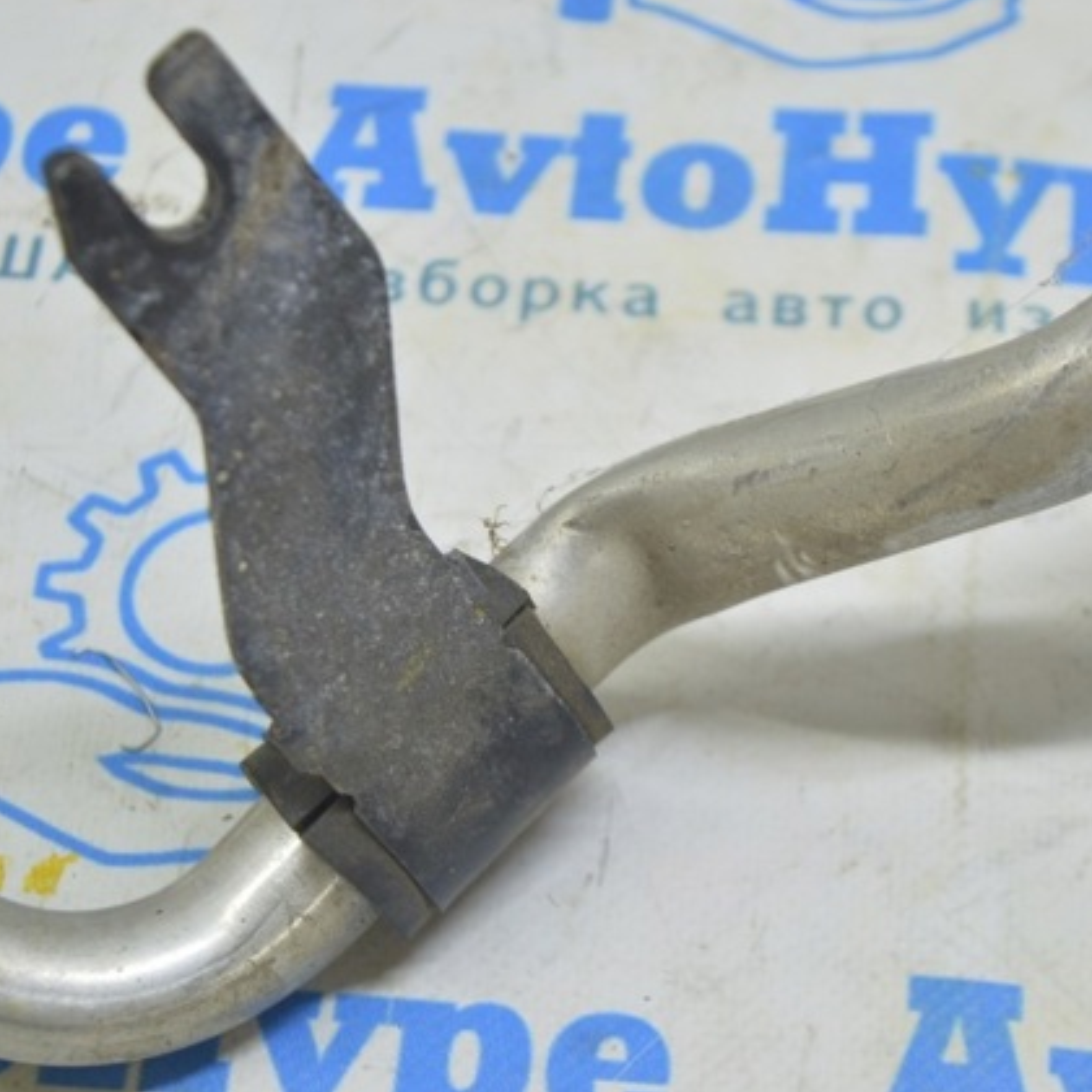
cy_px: 545
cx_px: 593
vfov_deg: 16.3
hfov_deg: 16.3
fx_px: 3806
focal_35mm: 107
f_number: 5.6
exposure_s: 1/20
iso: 400
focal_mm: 55
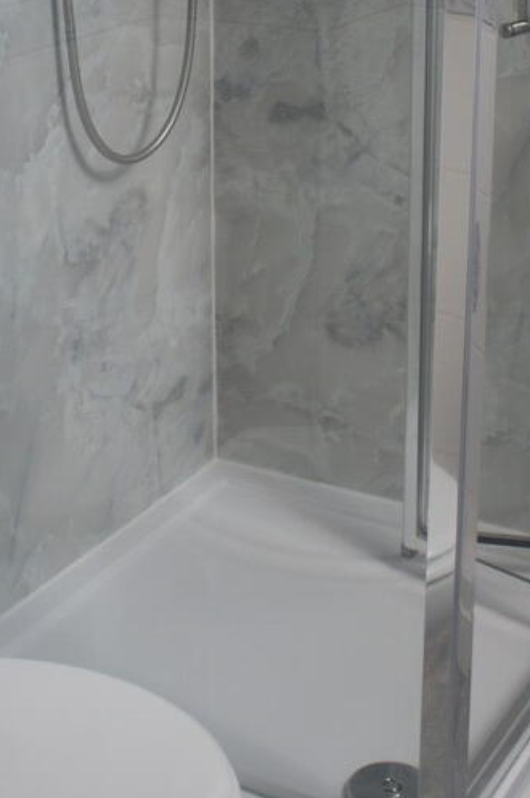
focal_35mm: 68
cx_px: 287
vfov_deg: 28.4
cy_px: 66
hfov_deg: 20.0
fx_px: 1506
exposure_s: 1/40
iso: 100
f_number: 4.5
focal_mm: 22
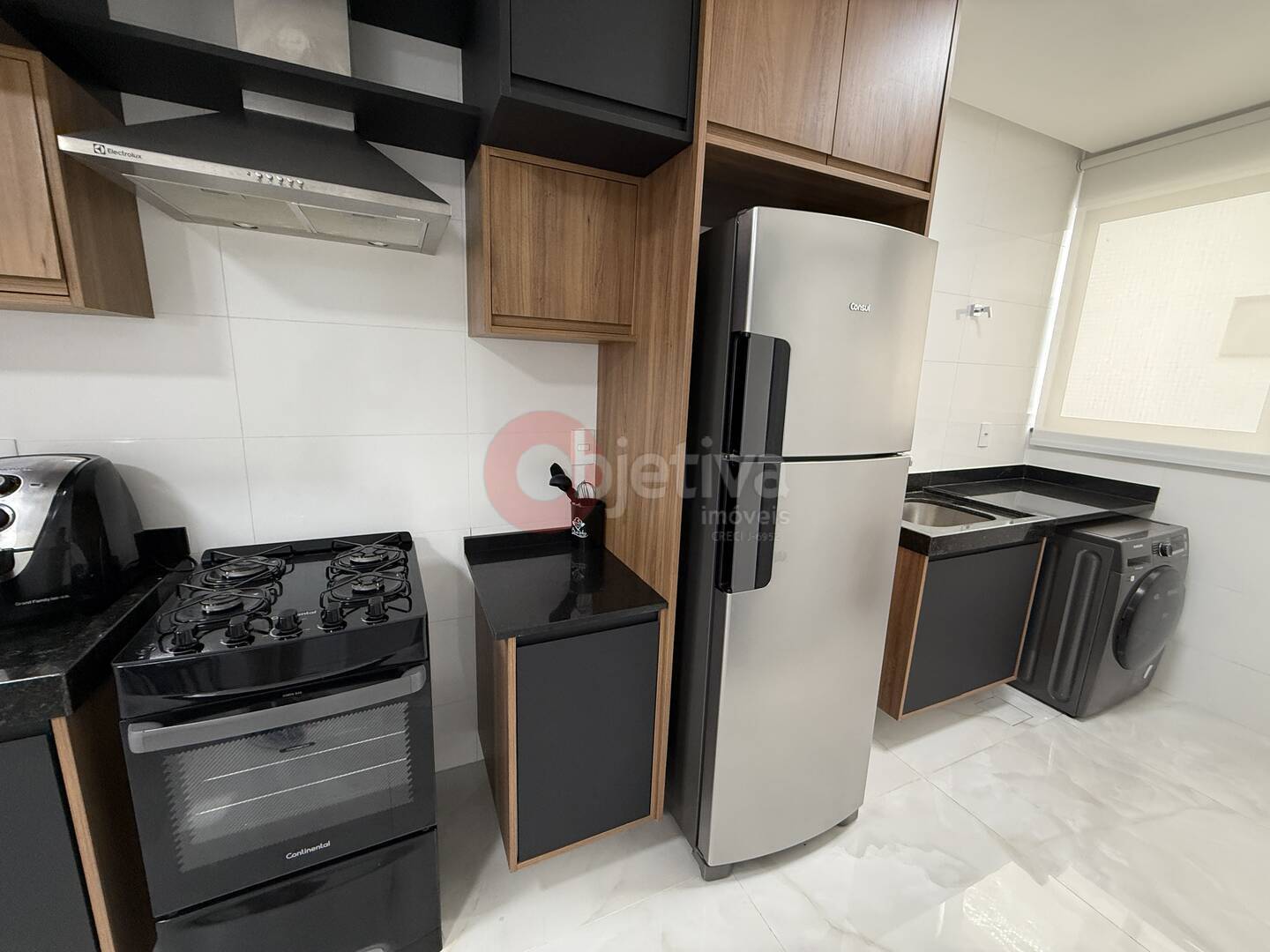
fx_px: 514
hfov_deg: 102.1
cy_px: 476
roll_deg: -1.7
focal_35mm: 14
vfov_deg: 85.7
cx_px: 635
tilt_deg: -11.2
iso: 320
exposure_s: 1/60
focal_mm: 2.22
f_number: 2.2
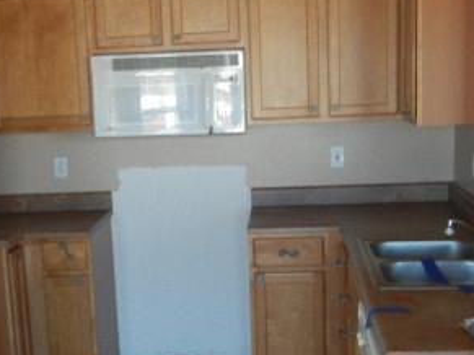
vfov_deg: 22.1
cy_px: 241
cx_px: 187
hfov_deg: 29.3
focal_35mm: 66
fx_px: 903
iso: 160
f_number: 3.5
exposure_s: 1/35.2
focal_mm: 5.4
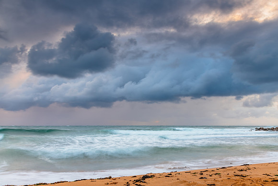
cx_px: 142
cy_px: 93
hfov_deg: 56.8
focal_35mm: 33
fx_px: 257
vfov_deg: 39.7
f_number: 13
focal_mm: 32
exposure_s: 1.6
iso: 31
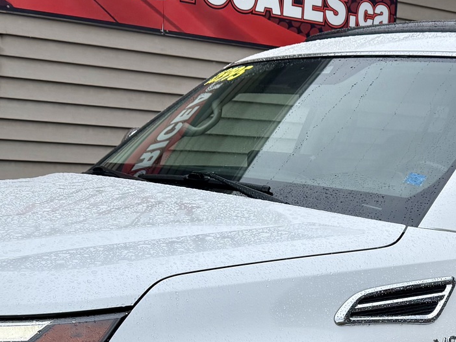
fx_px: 922
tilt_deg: -10.4
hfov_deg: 27.7
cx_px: 255
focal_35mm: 70
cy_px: 335
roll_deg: -2.6
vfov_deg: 20.4
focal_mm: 6.76
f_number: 1.78
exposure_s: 1/2000
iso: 80
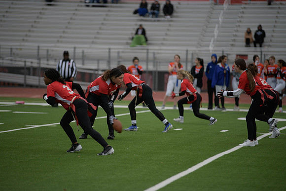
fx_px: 1589
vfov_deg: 6.9
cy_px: 96
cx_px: 143
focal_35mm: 200
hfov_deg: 10.3
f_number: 2.8
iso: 110
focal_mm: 200
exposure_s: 1/200
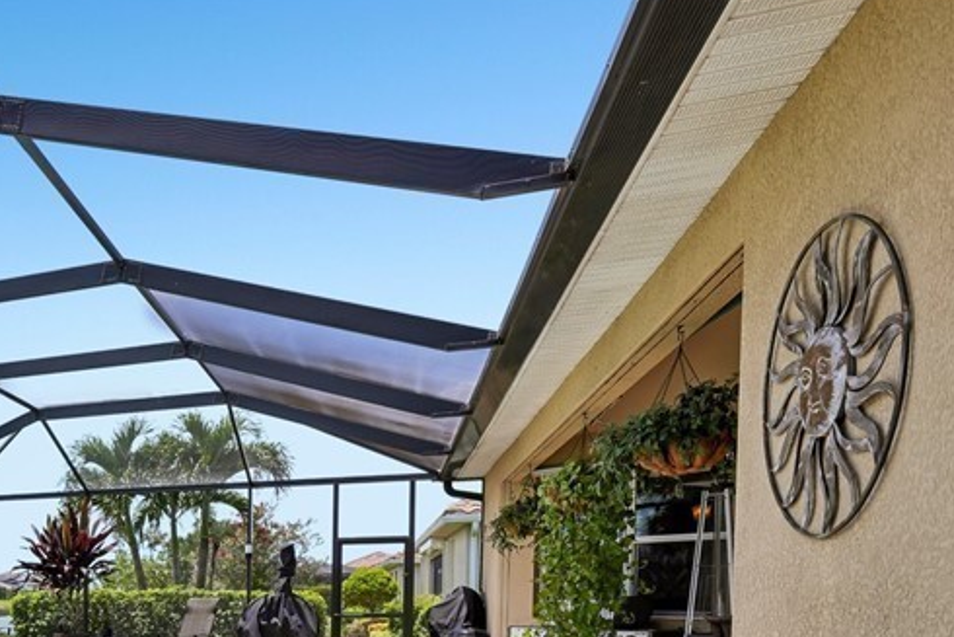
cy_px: 613
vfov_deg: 38.4
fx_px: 822
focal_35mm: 31
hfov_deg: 46.1
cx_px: -76
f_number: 8
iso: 50
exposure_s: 1/125
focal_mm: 14
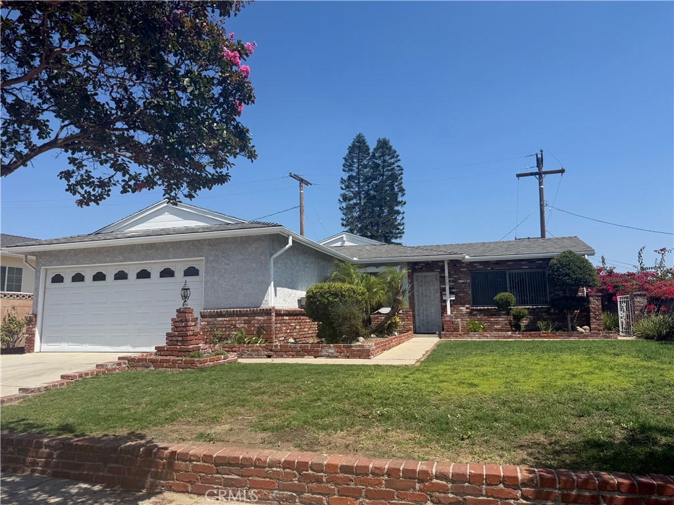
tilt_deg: +10.0
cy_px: 252
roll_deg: +0.3
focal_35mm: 24
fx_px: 467
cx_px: 337
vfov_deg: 56.8
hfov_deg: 71.6
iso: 80
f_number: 1.78
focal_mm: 6.76
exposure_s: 1/4975
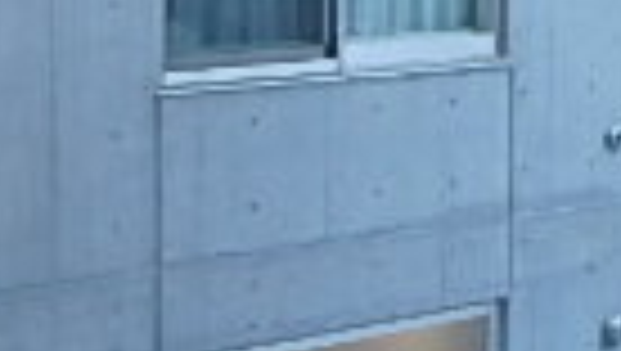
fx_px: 1747
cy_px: -117
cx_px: 900
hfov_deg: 18.2
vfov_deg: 11.2
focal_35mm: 106
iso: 200
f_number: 3.5
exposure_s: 1/60
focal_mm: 3.7
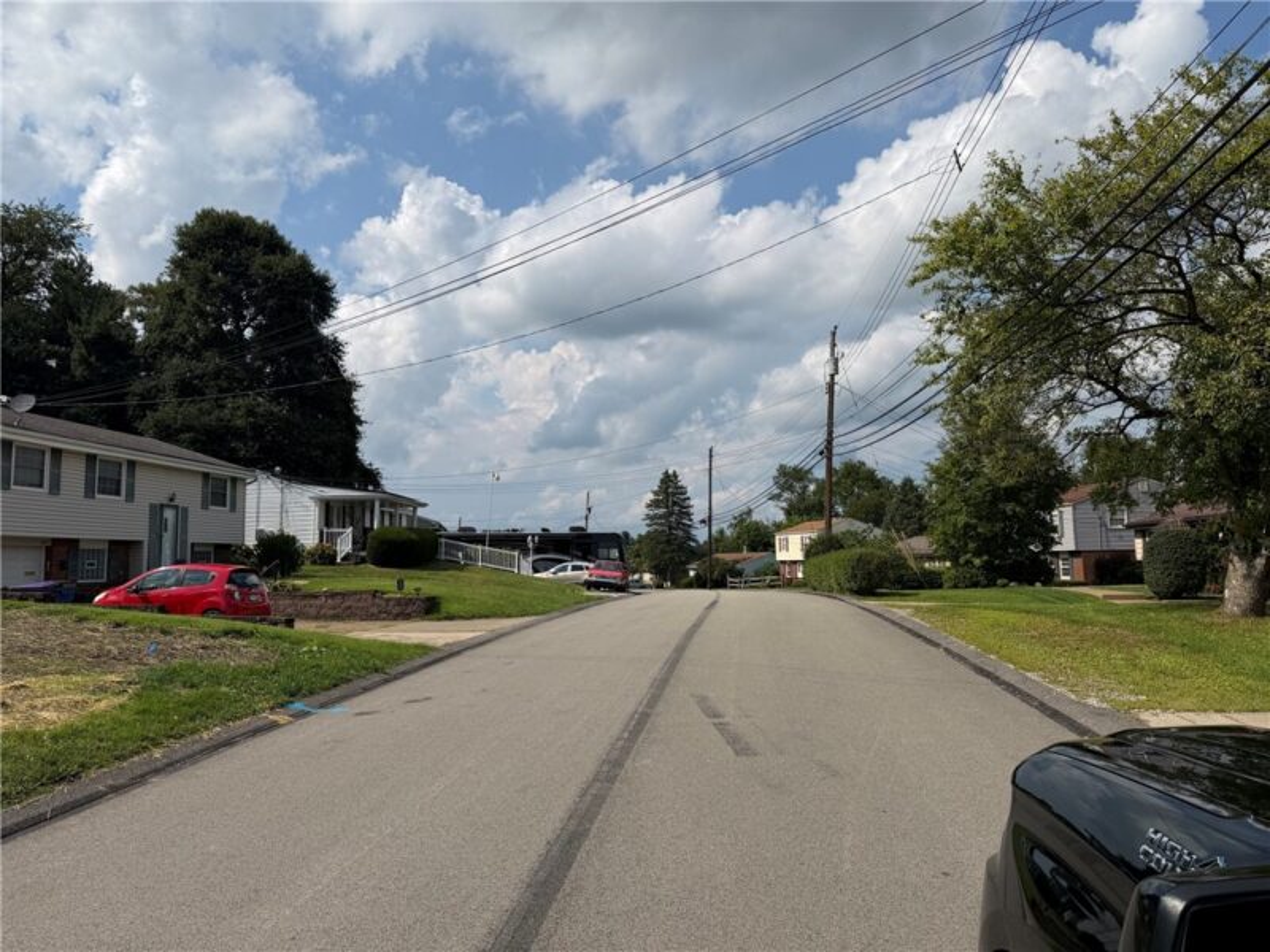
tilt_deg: +6.5
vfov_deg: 56.8
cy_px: 476
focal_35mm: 24
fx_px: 881
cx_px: 635
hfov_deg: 71.6
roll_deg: +1.9
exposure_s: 1/9091
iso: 80
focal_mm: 6.76
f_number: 1.78
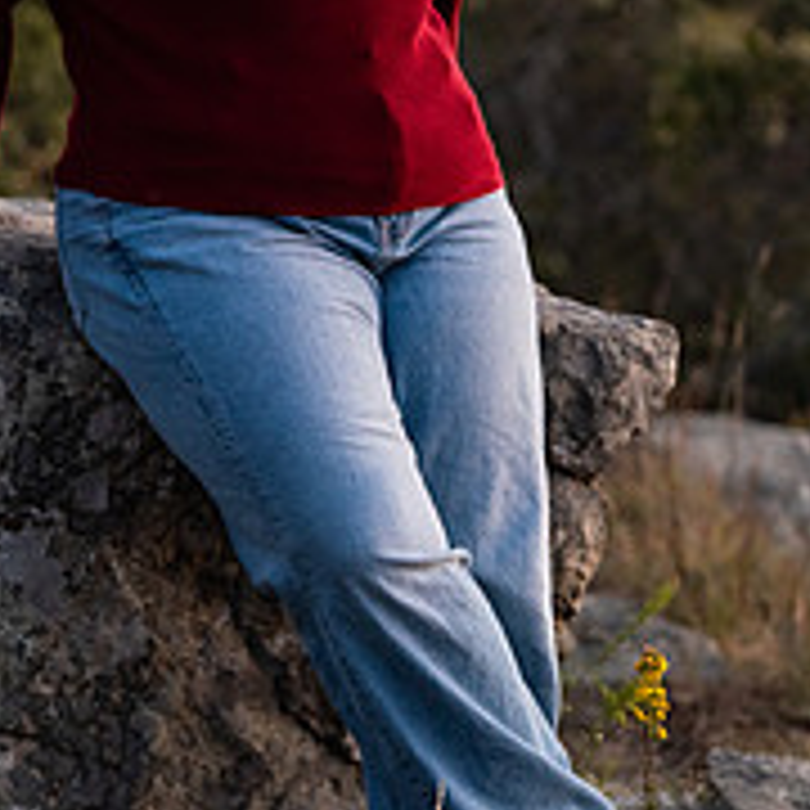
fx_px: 5745
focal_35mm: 217
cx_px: 266
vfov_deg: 8.1
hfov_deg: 8.1
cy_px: 171
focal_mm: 102
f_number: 3.5
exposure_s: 1/200
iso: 2000
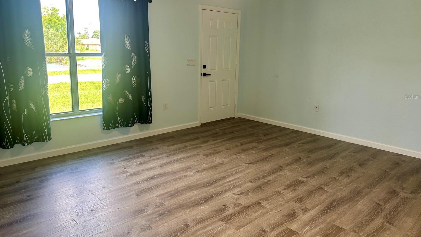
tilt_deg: -7.8
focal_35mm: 27
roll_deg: -1.0
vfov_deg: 42.7
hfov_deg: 69.8
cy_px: 96
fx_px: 301
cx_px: 213
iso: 100
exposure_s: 1/161
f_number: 1.78
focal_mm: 6.86
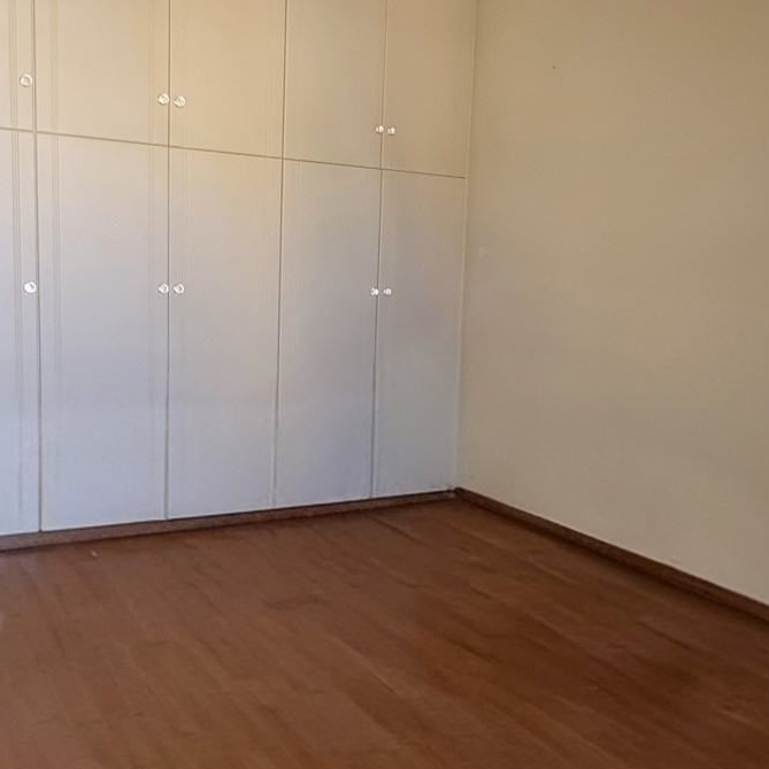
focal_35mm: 33
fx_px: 829
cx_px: 470
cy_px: 363
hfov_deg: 49.4
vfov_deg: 49.7
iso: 50
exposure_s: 1/33
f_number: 2.2
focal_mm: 2.2
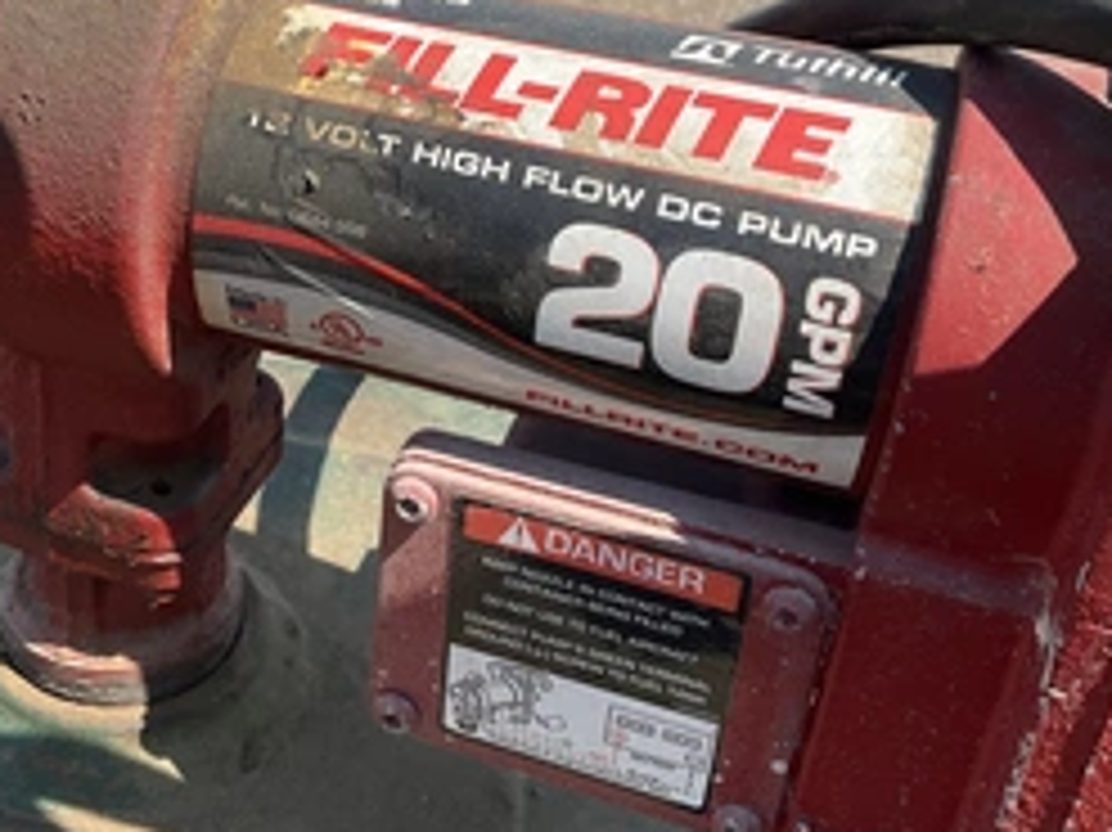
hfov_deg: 39.8
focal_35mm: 47
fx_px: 1509
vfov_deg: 30.4
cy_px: 220
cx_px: 338
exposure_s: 1/1015
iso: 25
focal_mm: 3
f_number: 1.8
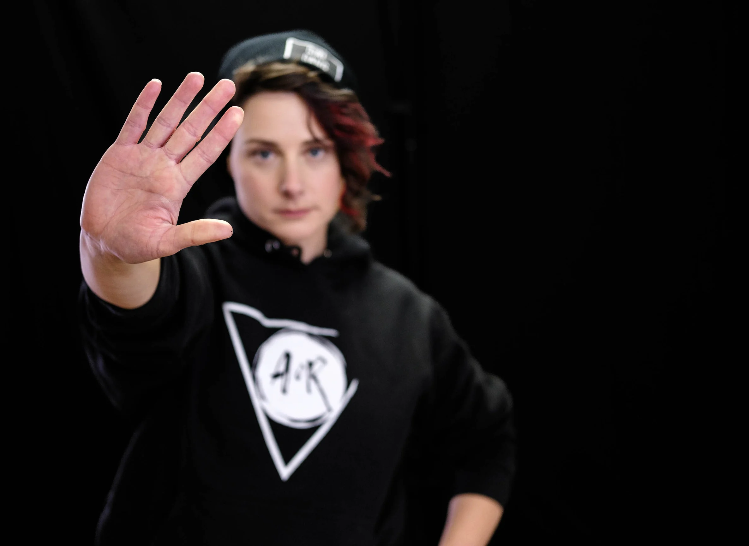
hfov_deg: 34.5
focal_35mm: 56
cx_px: 339
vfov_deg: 25.5
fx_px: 1206
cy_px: 273
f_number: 2
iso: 1250
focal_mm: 35
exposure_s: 1/200
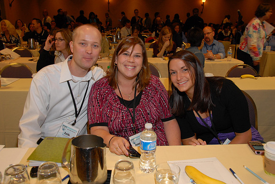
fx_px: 275
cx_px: 138
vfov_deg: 37.0
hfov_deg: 53.1
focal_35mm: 36
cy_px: 92
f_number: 5.6
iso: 400
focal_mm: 24
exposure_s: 1/30
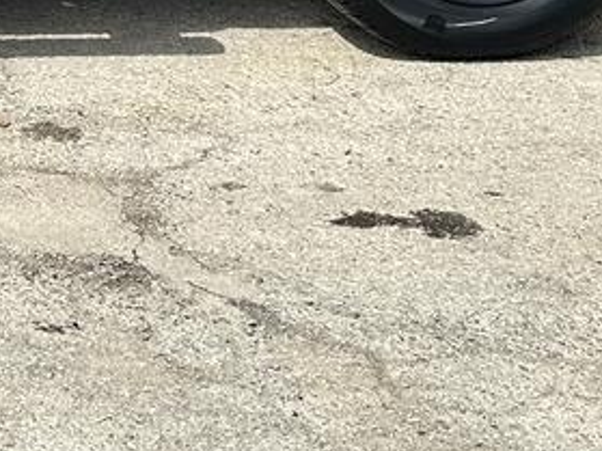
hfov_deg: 16.4
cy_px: -278
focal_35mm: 110
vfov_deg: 12.6
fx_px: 1912
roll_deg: -1.1
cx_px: -293
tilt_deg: -10.7
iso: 80
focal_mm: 6.86
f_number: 1.78
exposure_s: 1/4348
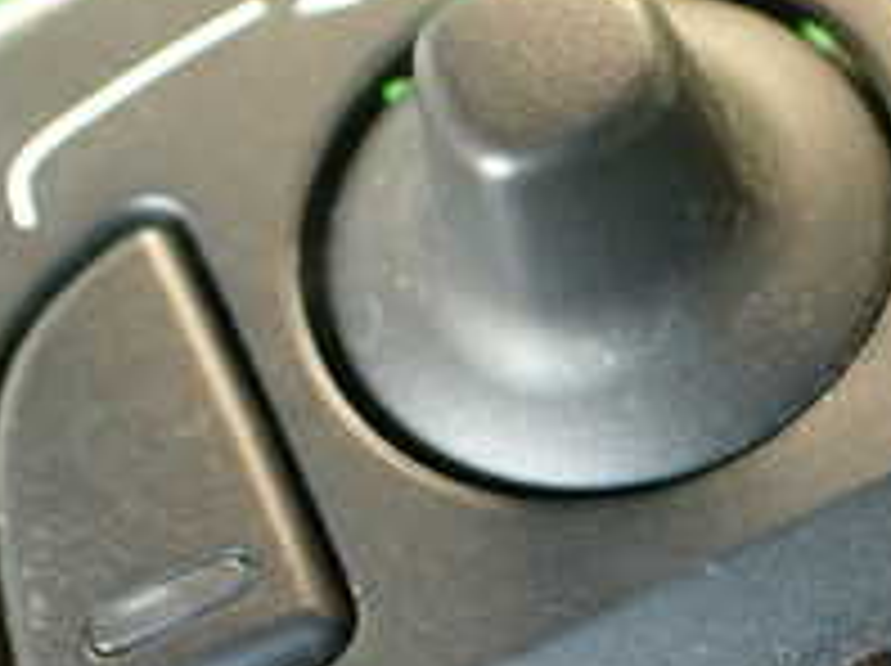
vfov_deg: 14.8
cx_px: 868
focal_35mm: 97
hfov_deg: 19.7
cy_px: 729
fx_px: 2494
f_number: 2.4
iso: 500
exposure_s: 1/30
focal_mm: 5.79
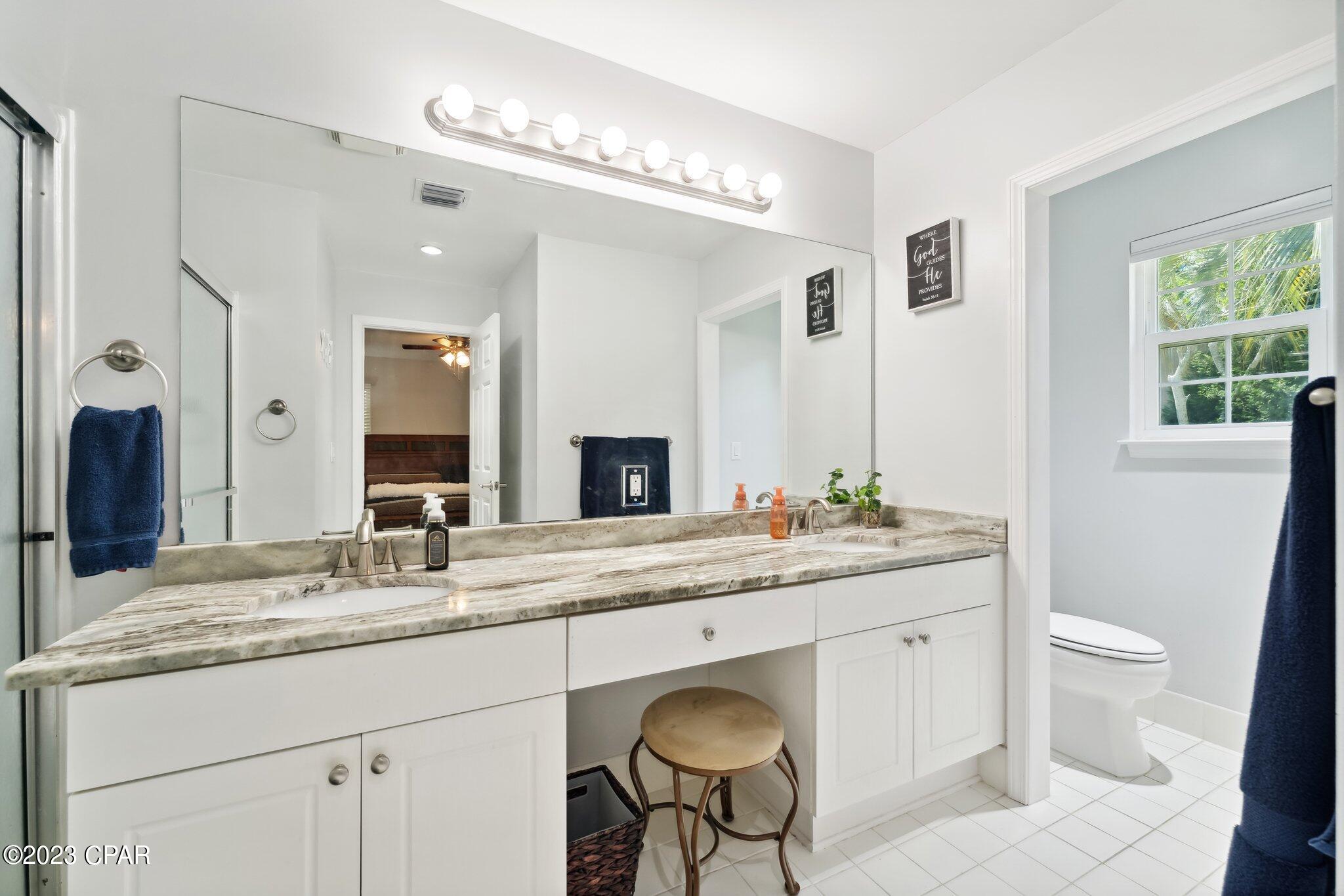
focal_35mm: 14
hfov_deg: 104.3
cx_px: 672
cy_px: 448
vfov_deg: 81.2
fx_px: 523
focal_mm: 14
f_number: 8
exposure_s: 1/30
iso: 640
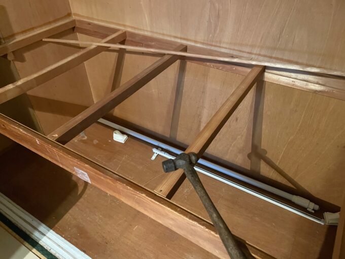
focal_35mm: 26
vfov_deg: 53.1
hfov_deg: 67.3
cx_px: 172
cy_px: 130
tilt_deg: -40.5
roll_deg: +1.1
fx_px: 259
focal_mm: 4.2
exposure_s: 1/30
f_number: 1.6
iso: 800
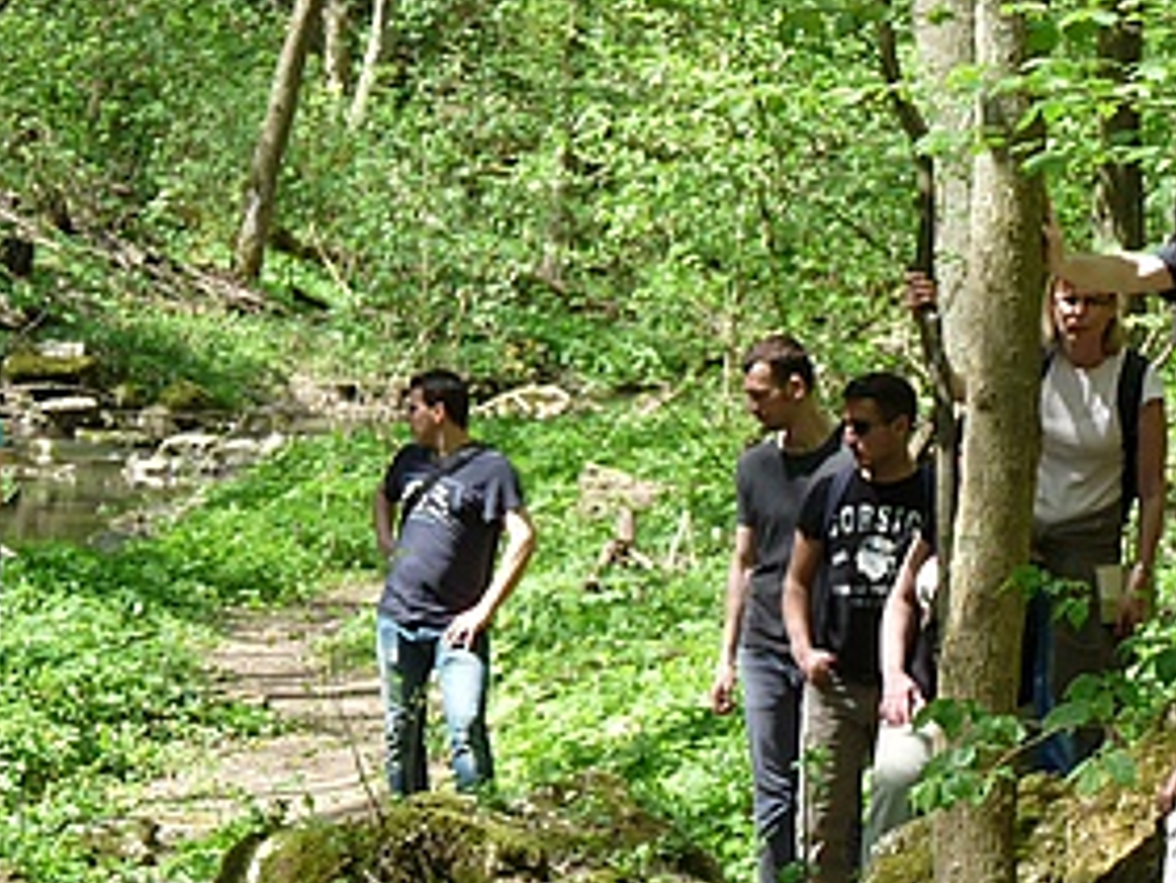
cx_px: 502
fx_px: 6492
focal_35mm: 191
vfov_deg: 7.8
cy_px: 406
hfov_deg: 10.3
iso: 100
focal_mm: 14.9
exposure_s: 1/160
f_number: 4
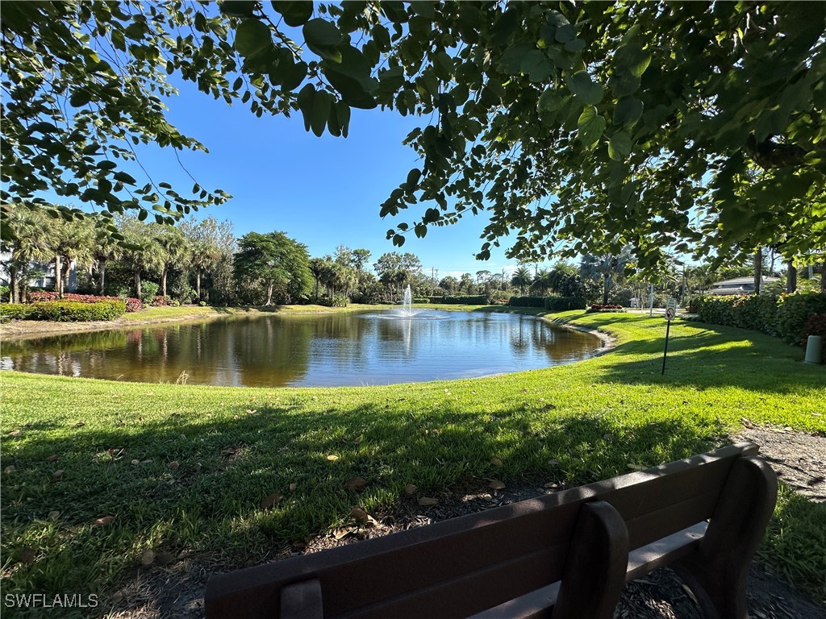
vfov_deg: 85.7
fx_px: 334
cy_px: 310
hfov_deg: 102.1
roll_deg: -1.3
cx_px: 413
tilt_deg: -1.6
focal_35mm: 14
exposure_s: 1/1092
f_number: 2.2
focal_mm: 2.22
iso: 50
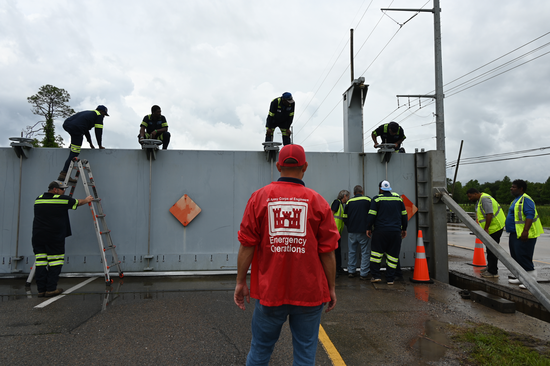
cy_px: 183
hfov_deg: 70.5
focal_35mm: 26
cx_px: 275
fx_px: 389
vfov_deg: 50.3
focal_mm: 25.5
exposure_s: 1/160
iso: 160
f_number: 11
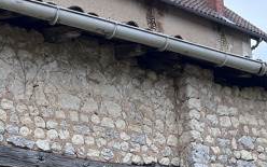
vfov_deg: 13.8
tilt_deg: +4.0
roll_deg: +4.2
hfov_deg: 23.2
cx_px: 96
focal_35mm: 89
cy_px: 254
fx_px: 648
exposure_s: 1/714
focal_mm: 5.1
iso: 50
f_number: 1.6
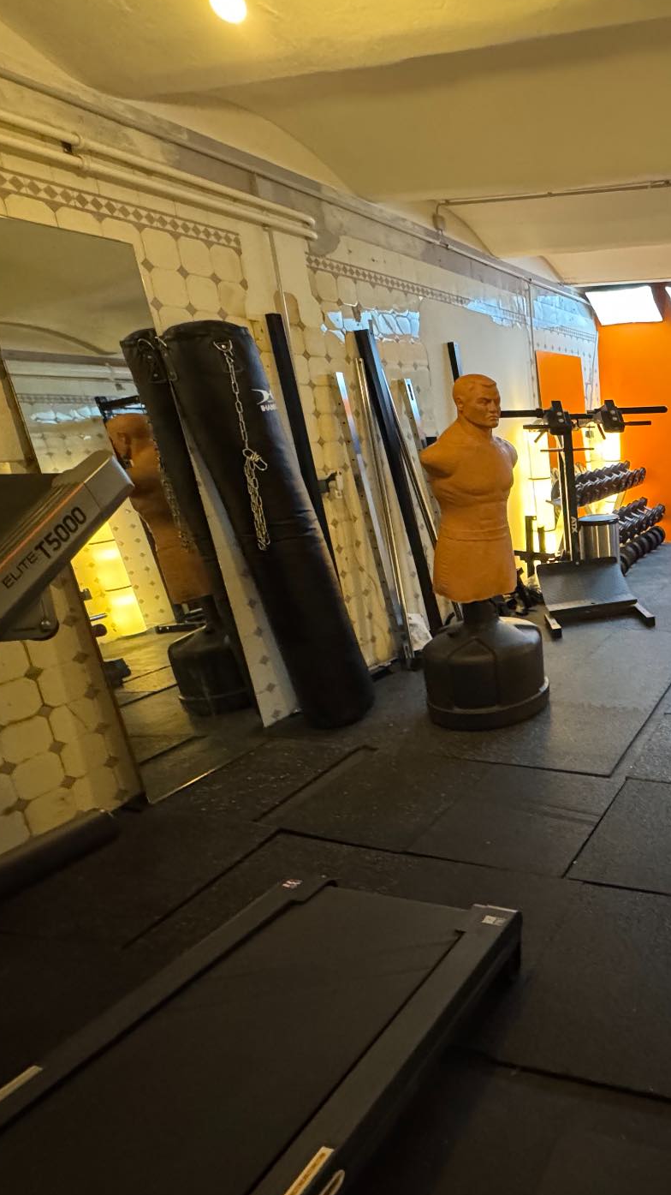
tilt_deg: -15.5
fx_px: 665
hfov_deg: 43.9
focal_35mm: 21
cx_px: 701
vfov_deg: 83.9
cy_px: 591
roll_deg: +1.4
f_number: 2.2
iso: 1000
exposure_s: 1/50
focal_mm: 2.22
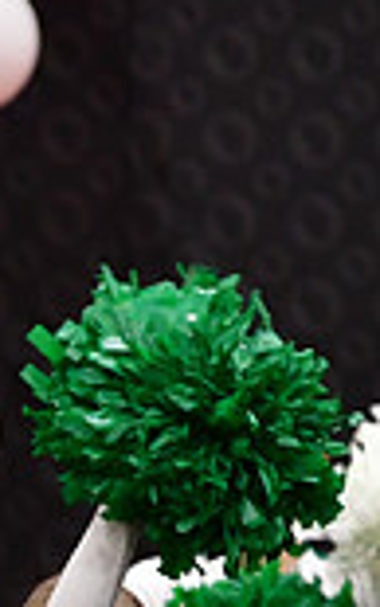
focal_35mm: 1141
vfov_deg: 1.8
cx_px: -693
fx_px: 18889
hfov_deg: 1.2
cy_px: 738
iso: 4000
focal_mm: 200
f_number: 3.5
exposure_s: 1/500
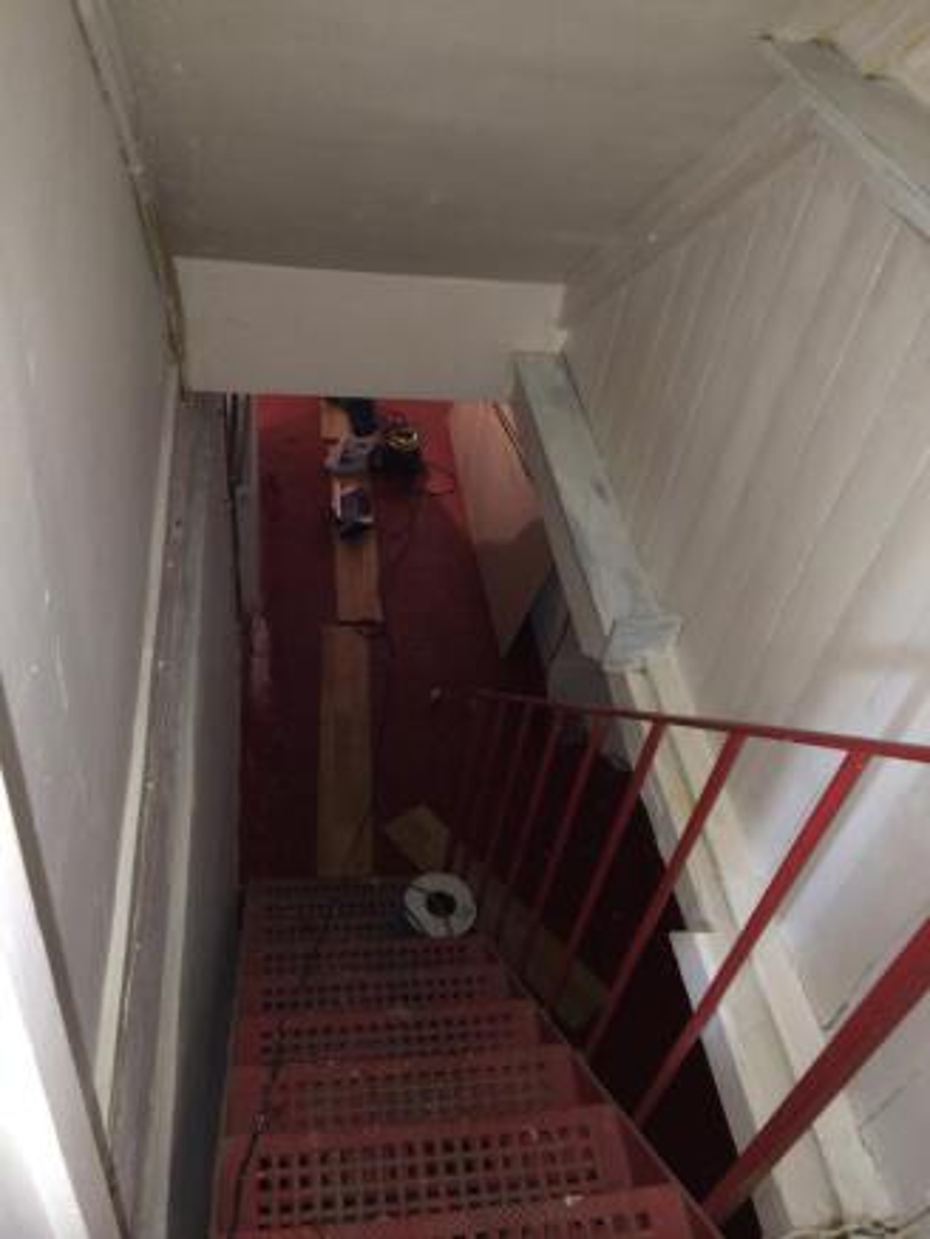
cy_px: 620
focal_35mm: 30
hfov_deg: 46.8
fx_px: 1074
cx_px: 465
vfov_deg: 60.0
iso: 100
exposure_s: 1/17
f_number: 2.2
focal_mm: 4.12
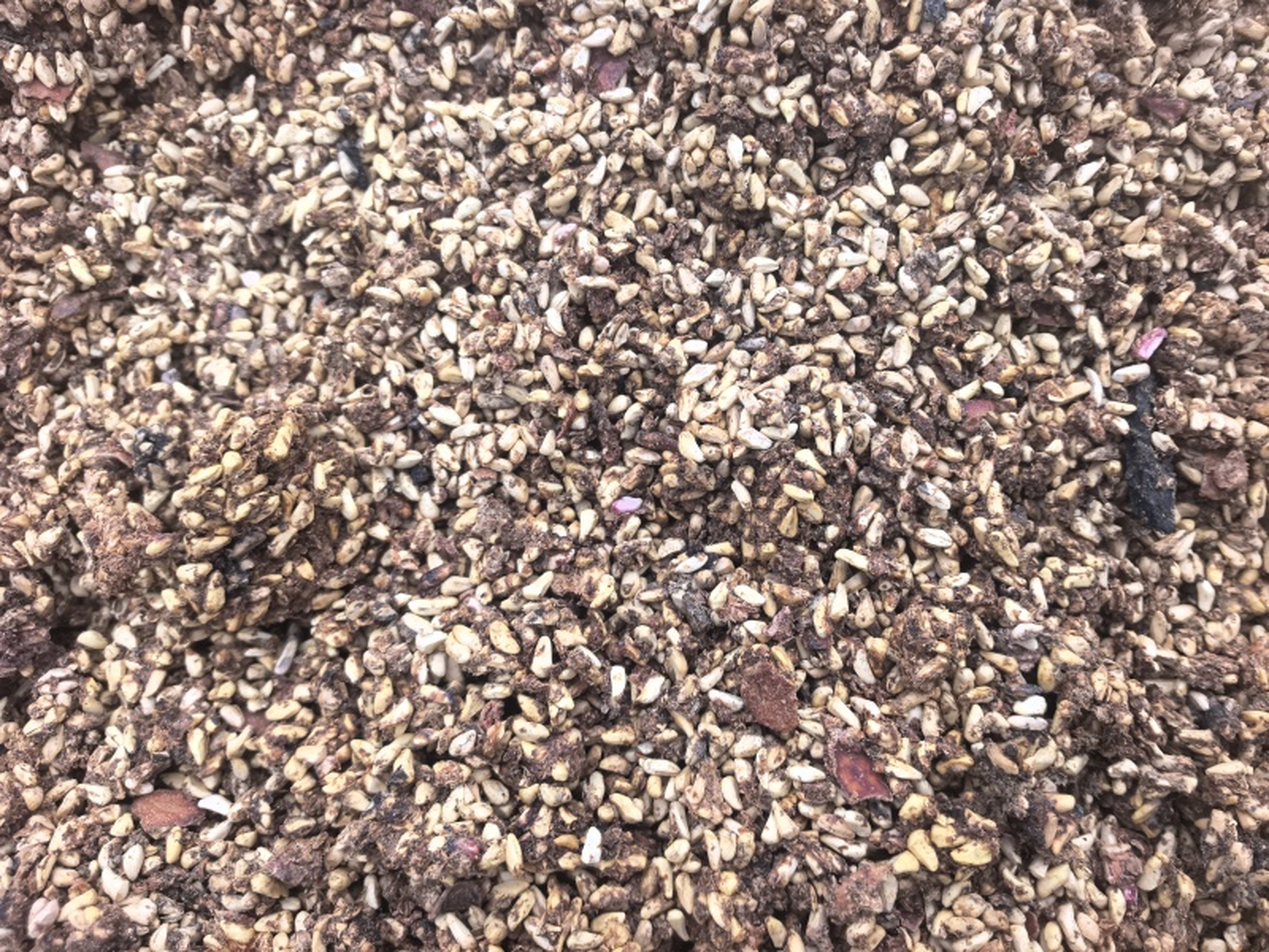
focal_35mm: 24
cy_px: 476
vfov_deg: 56.8
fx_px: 880
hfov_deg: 71.6
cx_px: 634
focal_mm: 5.75
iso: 50
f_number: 2
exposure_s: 1/513
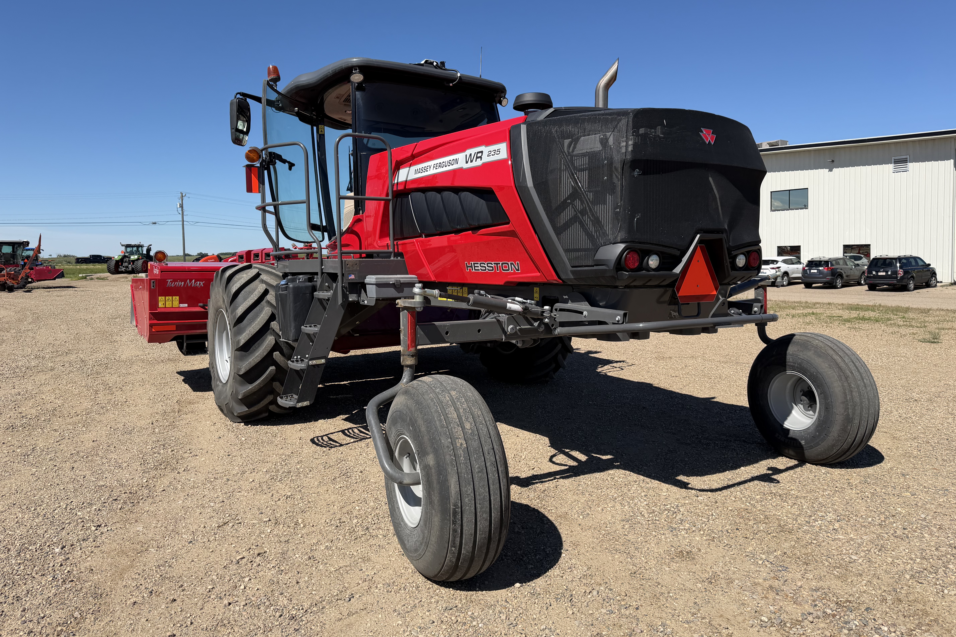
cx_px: 478
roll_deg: -0.5
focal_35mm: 25
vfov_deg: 51.2
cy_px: 292
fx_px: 664
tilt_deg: -3.8
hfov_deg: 71.5
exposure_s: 1/4405
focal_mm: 6.76
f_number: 1.78
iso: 80
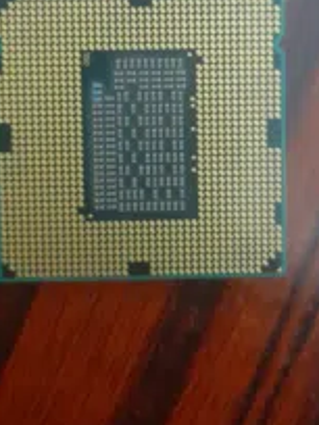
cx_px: 194
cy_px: 119
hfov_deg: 29.6
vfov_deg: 38.1
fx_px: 602
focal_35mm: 49
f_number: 2
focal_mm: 4.6
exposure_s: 1/10
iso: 1000
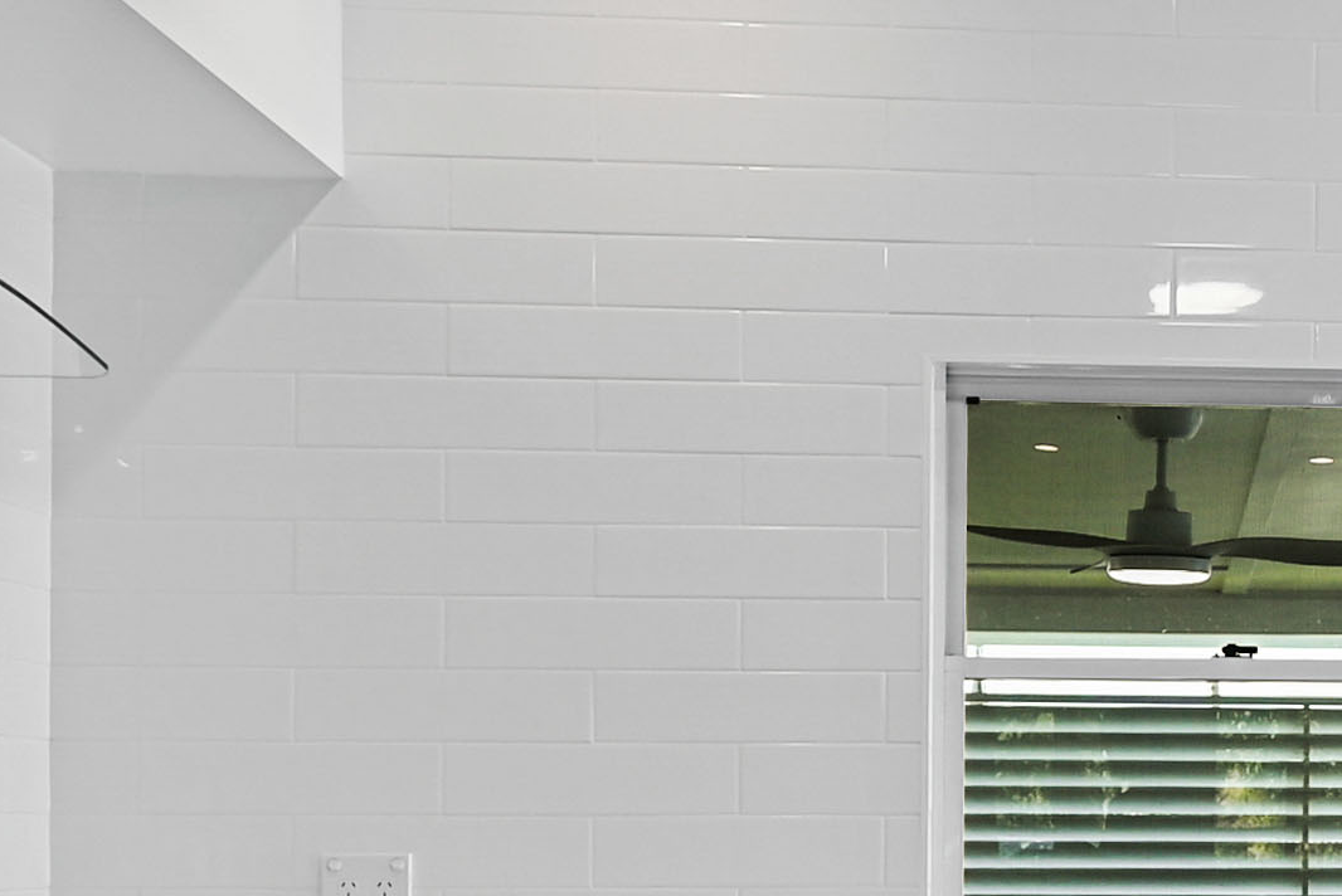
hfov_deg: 23.8
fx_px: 2946
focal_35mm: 79
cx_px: 1525
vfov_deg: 16.7
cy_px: 1027
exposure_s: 1/13
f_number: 4
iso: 100
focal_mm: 14
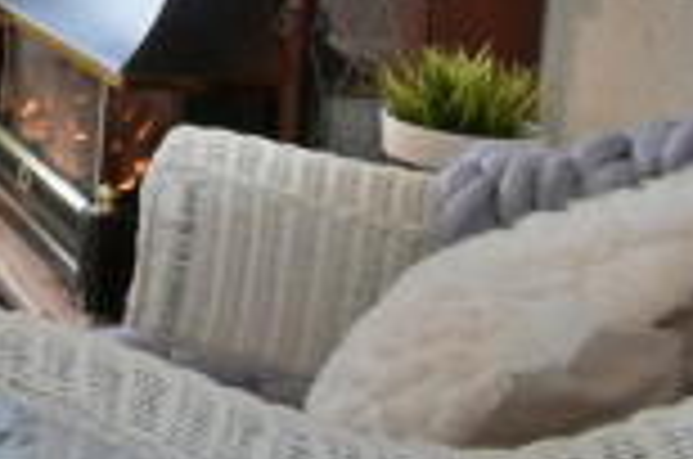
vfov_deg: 19.4
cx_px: -695
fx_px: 1229
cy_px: -155
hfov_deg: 19.0
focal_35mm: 64
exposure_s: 1/4
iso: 400
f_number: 8
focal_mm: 10
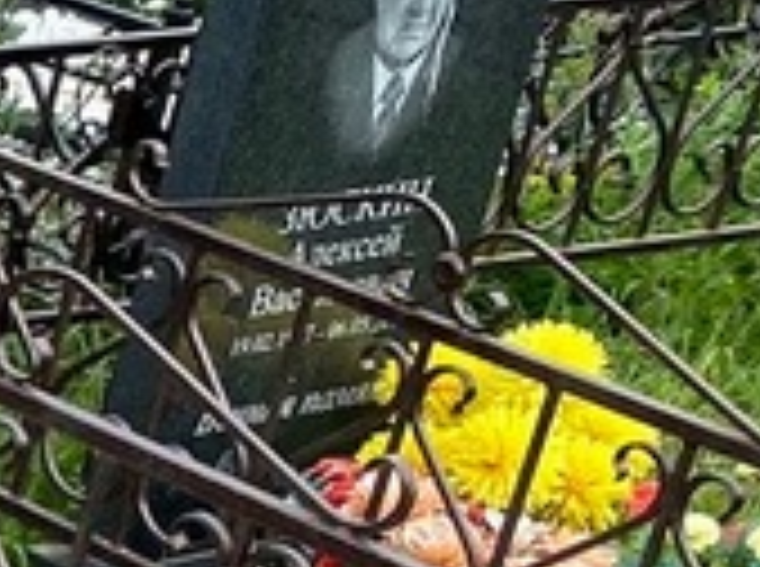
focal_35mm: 158
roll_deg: -3.4
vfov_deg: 9.0
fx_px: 3462
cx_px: -1493
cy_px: 932
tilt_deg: -29.3
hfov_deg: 9.7
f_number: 1.8
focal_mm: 4.25
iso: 32
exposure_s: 1/877
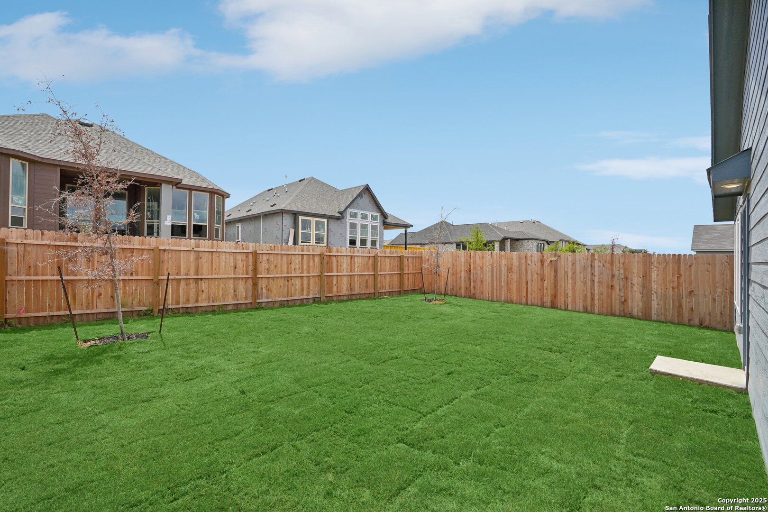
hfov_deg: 95.0
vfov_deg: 72.1
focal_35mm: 16
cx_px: 384
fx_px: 352
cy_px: 256
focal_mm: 16.5
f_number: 8
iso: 100
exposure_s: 1/320
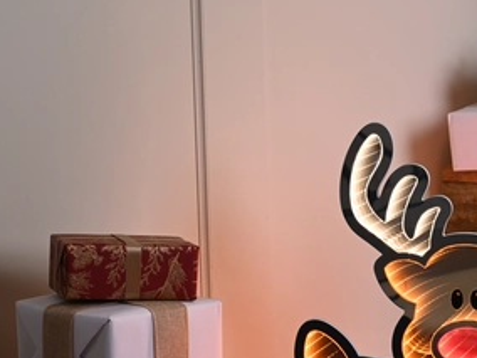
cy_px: 307
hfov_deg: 13.2
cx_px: 437
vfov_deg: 10.0
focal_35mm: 148
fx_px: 2039
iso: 200
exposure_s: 1/5
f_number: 8
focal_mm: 78
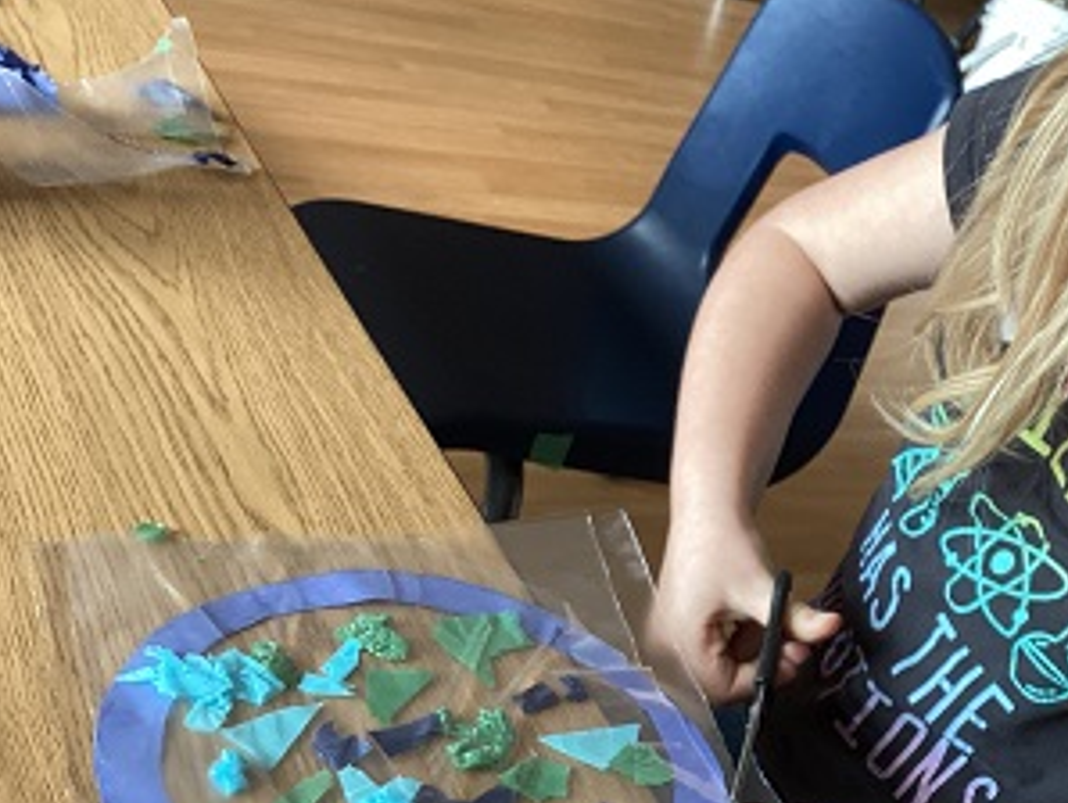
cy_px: 432
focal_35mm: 52
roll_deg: -22.0
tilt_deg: -25.9
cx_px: 874
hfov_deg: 35.4
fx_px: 1606
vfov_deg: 28.1
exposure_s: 1/60
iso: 80
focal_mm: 3.3
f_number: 2.4
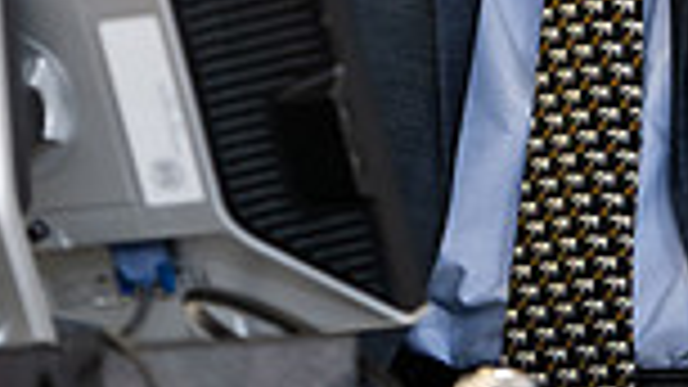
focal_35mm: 485
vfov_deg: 2.5
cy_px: -160
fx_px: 8846
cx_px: 148
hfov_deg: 4.5
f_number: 3.2
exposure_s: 1/200
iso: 640
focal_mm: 122
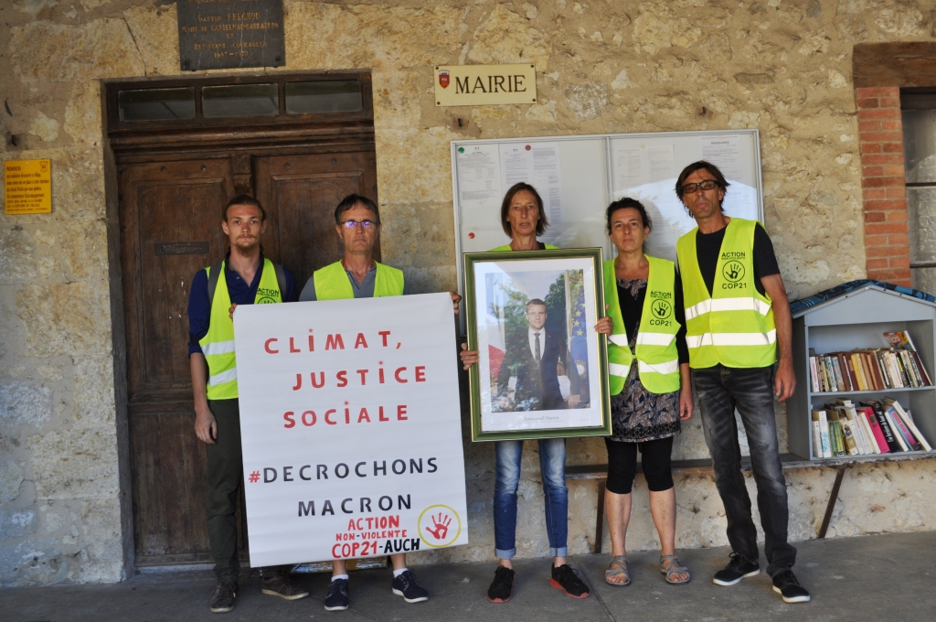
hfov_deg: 49.6
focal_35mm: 39
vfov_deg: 34.1
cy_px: 311
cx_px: 468
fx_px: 1013
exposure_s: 1/125
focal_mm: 26
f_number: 5.6
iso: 250
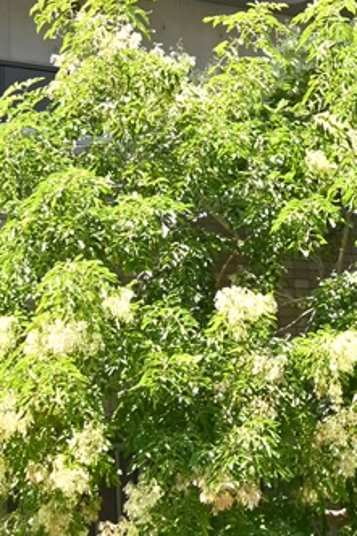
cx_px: 747
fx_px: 1951
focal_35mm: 131
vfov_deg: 15.3
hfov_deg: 9.6
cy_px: -47
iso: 640
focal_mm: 24
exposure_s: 1/200
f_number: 11
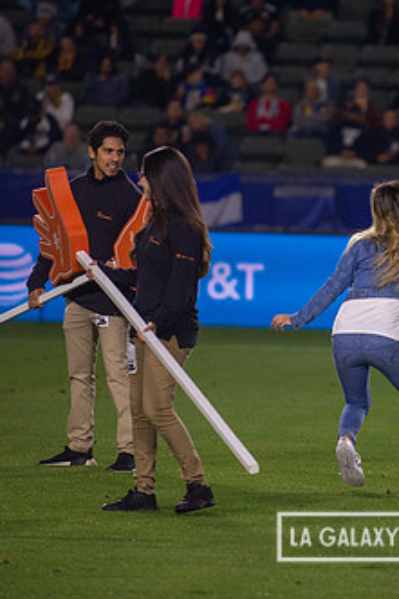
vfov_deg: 5.9
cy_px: 266
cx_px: 404
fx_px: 5824
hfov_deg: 3.9
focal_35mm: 350
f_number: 2.8
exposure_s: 1/2500
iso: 1600
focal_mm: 200
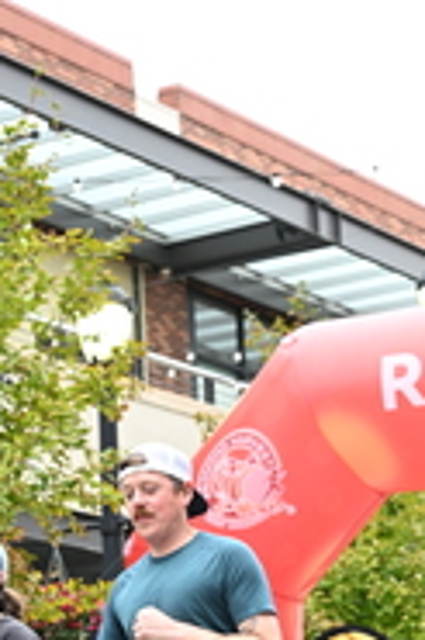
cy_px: 678
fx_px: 2537
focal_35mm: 143
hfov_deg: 9.6
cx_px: 261
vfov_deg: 14.1
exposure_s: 1/640
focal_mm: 48
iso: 2000
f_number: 4
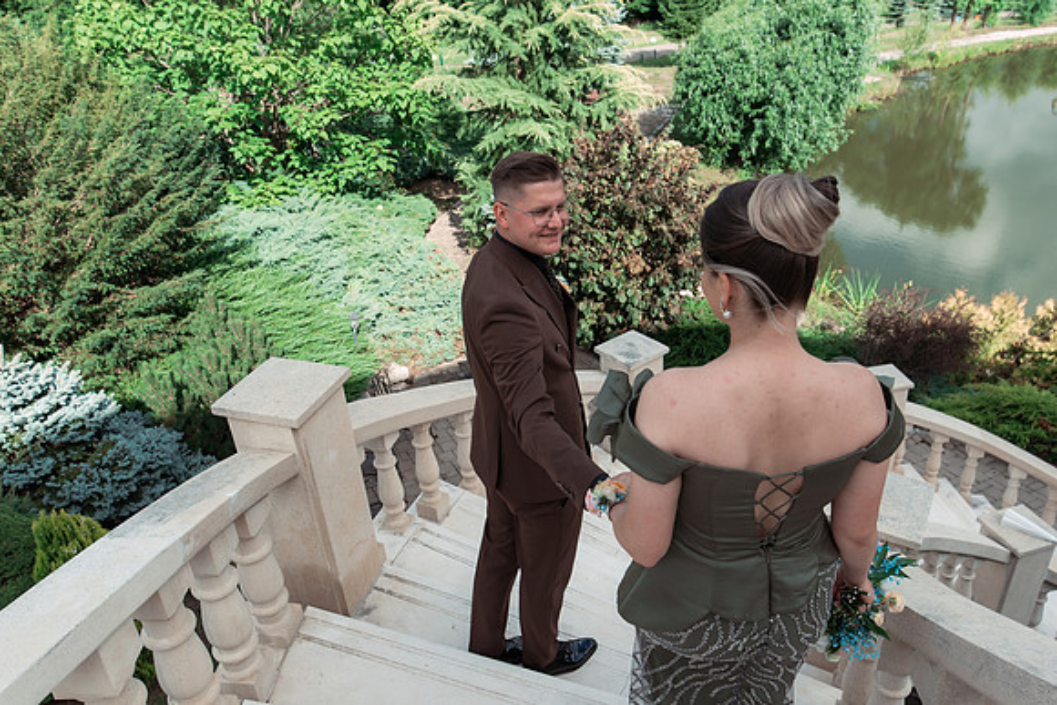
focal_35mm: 27
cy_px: 352
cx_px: 528
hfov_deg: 67.4
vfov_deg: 48.0
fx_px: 793
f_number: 7.1
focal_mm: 27
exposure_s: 1/400
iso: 400
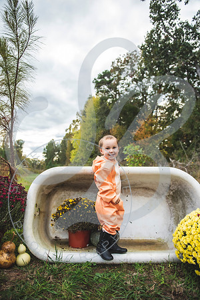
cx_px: 100
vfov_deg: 73.7
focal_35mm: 24
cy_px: 150
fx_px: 200
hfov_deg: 53.1
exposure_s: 1/1000
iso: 320
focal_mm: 24
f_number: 2.8
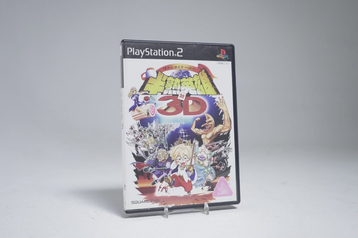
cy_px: 119
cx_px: 179
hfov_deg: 53.1
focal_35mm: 36
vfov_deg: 36.9
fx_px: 358
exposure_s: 1/25
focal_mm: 36
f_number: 5.6
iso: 640
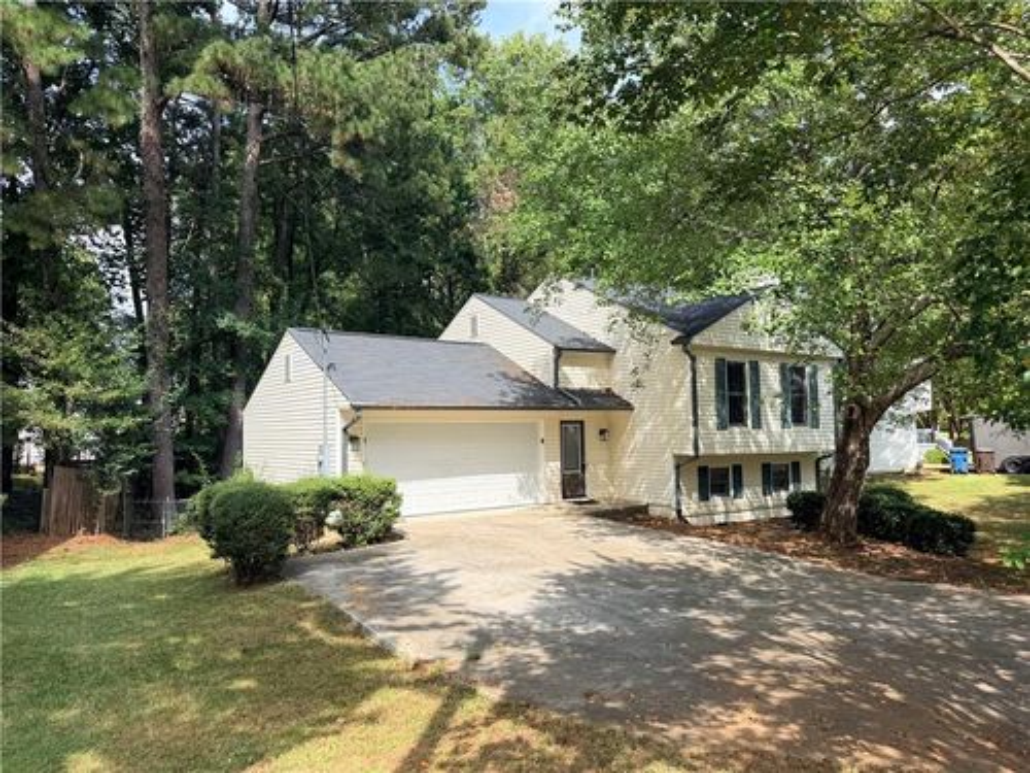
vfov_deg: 56.8
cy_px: 386
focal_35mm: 24
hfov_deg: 71.6
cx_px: 515
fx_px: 714
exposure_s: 1/2370
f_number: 1.78
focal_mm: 6.76
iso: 80
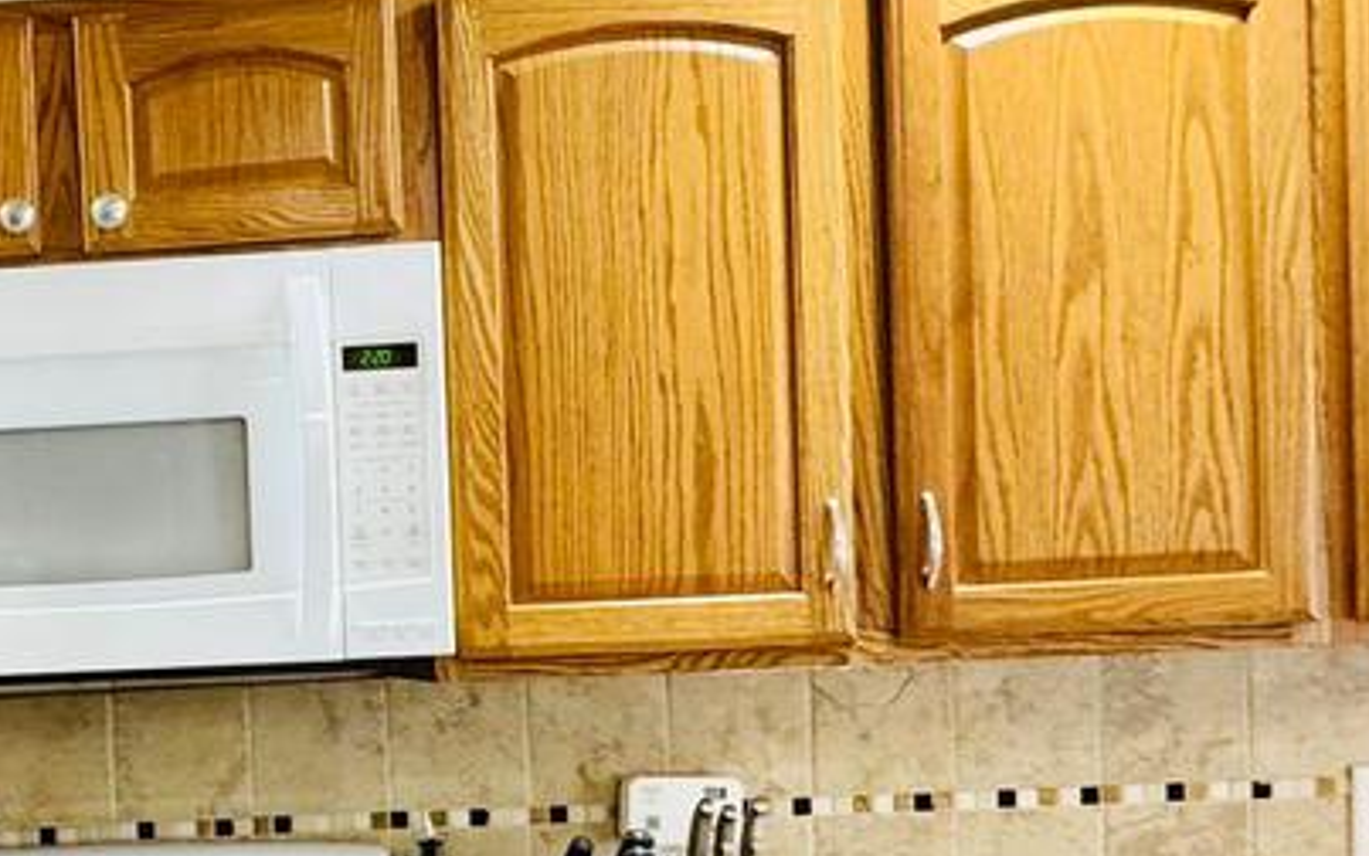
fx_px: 1978
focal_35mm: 53
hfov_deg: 33.0
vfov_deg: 24.0
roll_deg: +2.2
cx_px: -166
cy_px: 717
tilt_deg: -2.0
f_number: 2.2
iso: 250
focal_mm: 2.22
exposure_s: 1/60
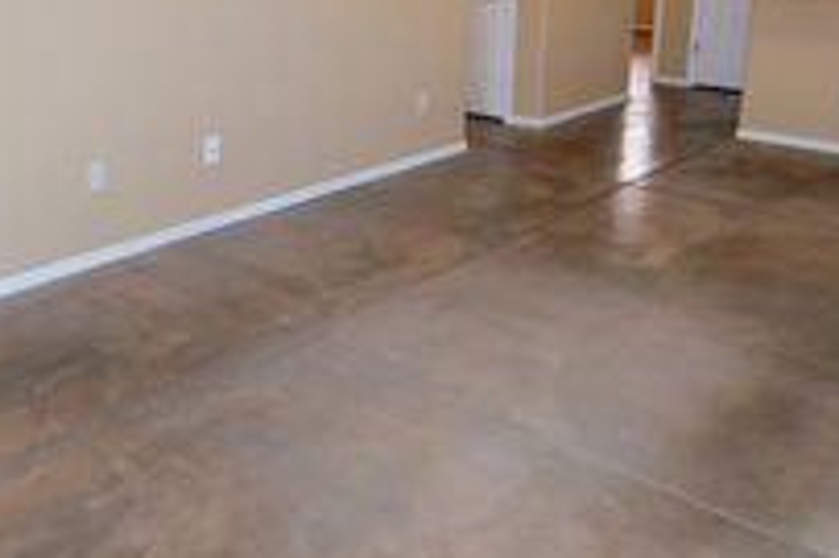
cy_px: 143
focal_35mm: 37
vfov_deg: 35.1
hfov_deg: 51.5
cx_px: 331
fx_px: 862
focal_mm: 10
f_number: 7.1
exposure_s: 1/60
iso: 1100
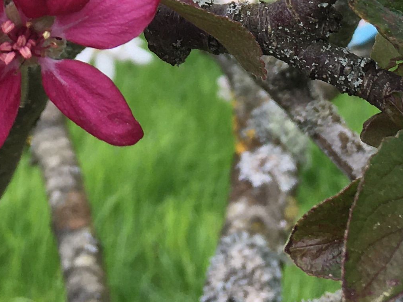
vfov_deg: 11.9
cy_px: -233
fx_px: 1339
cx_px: 137
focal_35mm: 115
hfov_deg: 17.1
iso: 25
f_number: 2.2
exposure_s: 1/416
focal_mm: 4.15
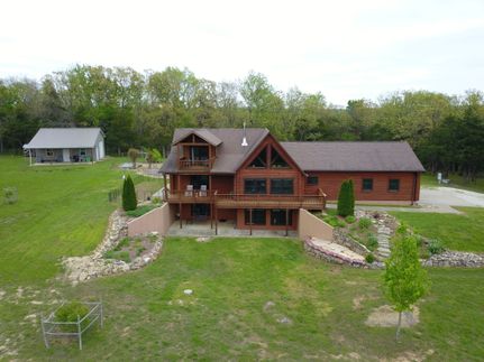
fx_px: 363
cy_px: 181
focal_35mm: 26
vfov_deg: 53.0
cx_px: 242
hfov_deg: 67.3
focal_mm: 4.73
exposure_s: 1/400
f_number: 2.2
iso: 100
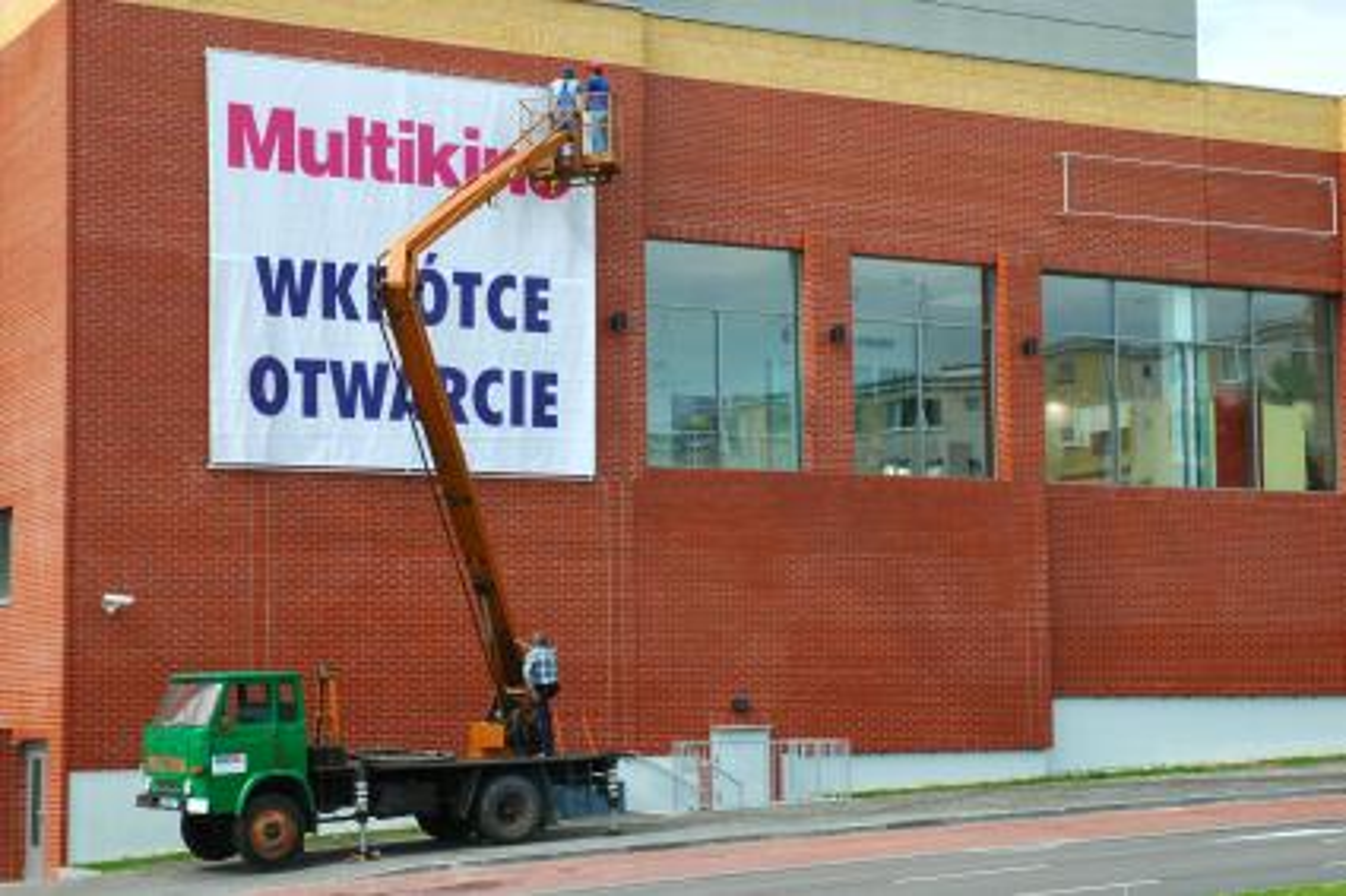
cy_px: 448
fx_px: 2579
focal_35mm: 69
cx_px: 673
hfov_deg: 29.3
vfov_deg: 19.7
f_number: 8
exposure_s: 1/250
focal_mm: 46
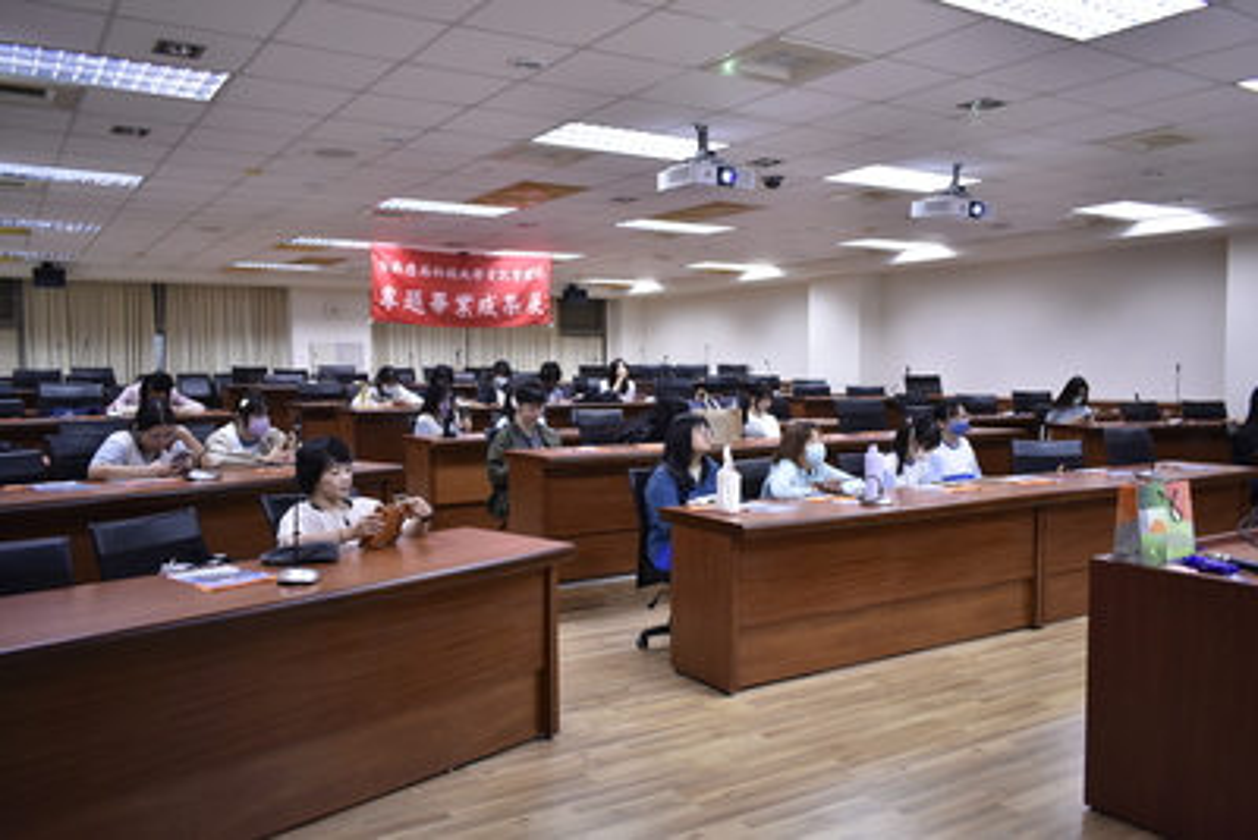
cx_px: 629
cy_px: 420
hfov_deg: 61.9
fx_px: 1049
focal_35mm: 30
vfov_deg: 43.6
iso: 1000
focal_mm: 20
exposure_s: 1/100
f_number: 3.5
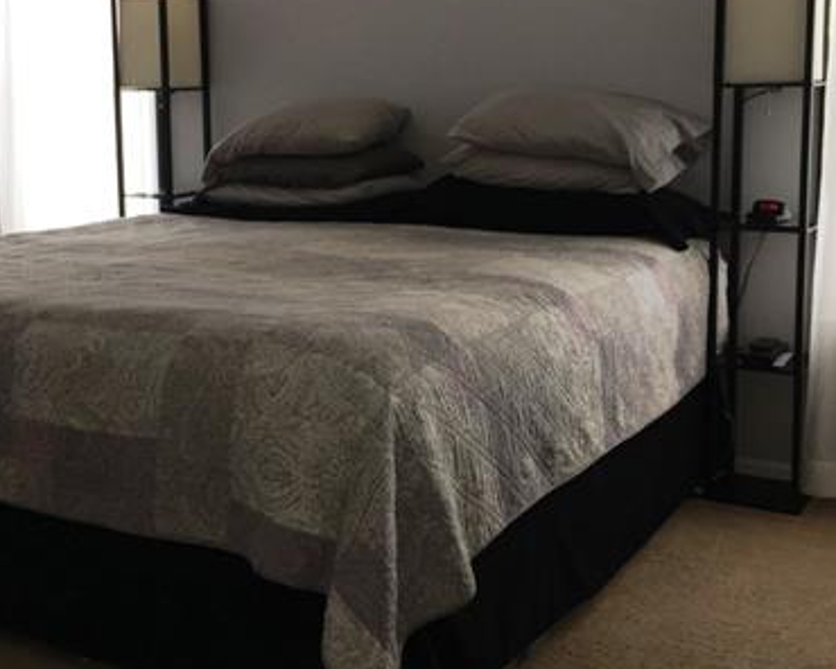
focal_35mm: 49
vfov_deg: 30.7
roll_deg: +1.3
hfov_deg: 37.8
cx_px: 319
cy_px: 260
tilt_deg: -7.0
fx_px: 1212
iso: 32
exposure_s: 1/30
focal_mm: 4.15
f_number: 2.2
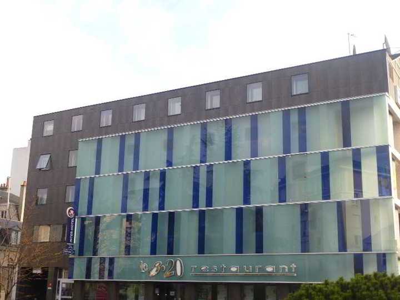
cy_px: 150
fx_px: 520
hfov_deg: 42.1
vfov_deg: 32.2
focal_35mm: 45
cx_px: 200
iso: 100
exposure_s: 1/125
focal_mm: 8
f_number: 4
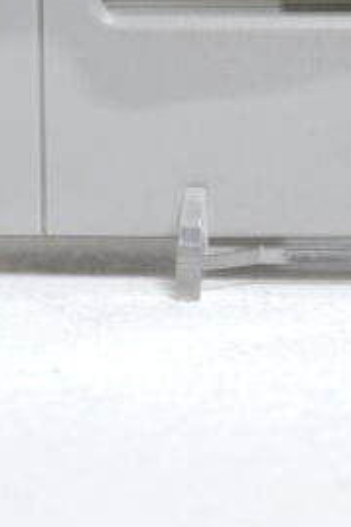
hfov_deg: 7.4
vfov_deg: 11.0
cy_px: -101
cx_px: 377
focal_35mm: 184
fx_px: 2691
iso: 64
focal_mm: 41
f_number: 5
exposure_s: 1/5
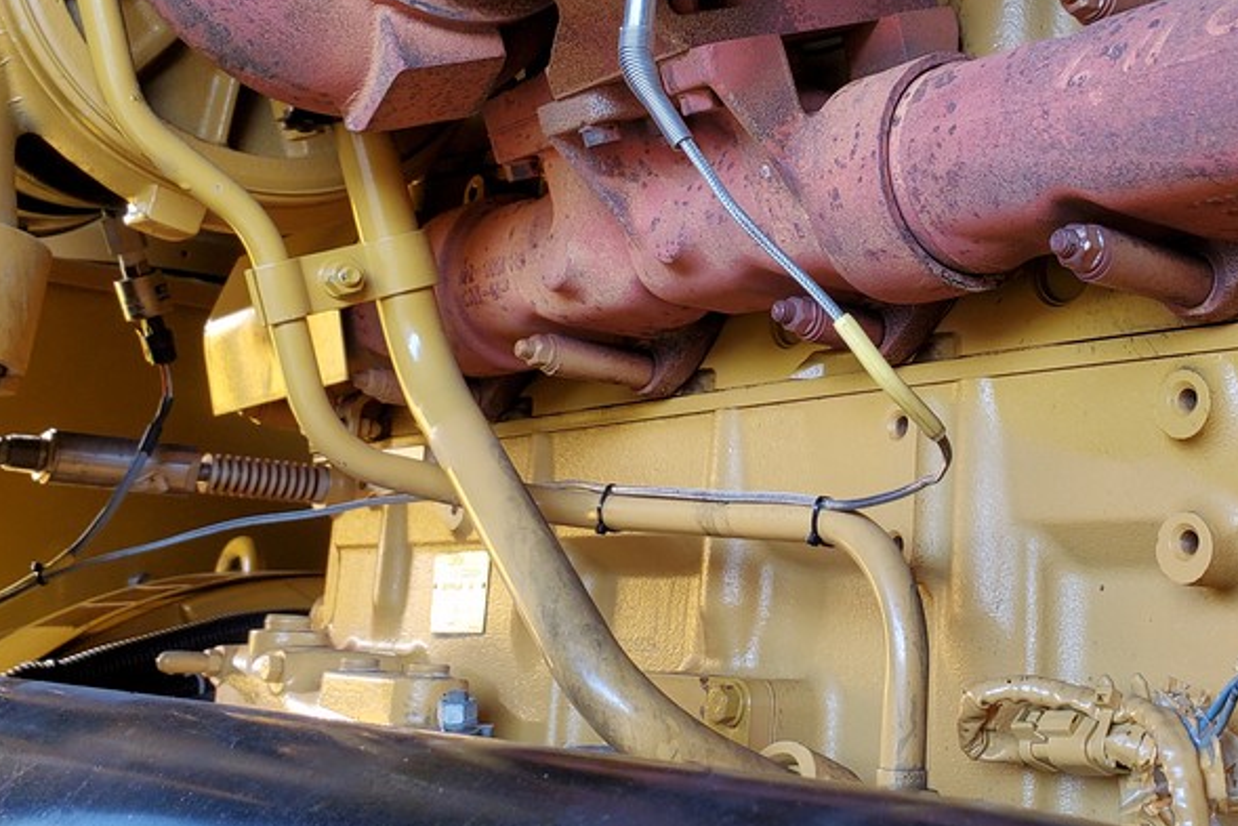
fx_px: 1617
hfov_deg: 40.9
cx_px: 902
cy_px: 202
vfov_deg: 28.2
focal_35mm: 47
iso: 125
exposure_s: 1/100
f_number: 2.4
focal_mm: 4.3
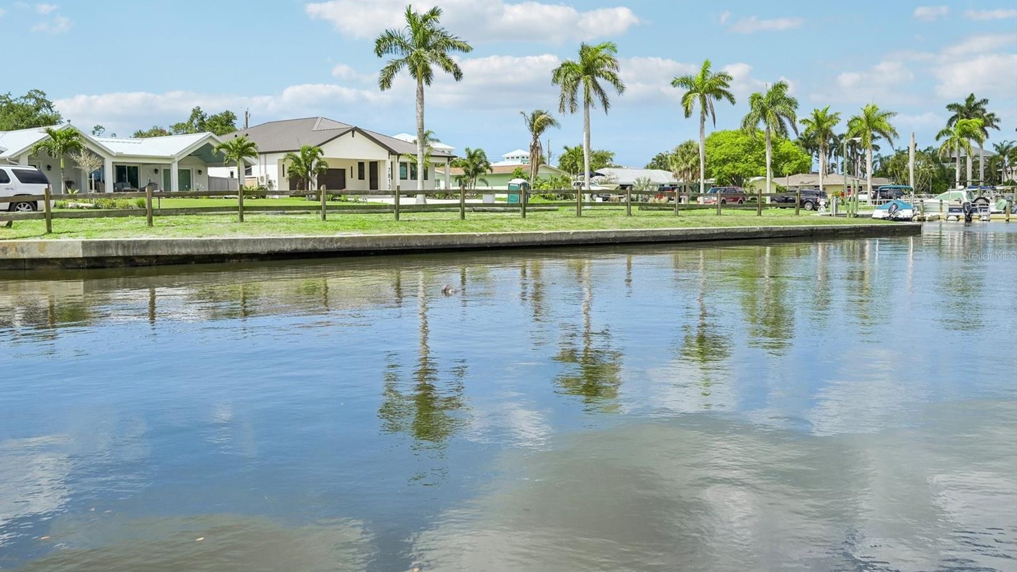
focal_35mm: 32
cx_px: 501
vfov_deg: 36.6
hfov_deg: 61.0
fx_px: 863
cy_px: 256
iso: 400
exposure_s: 1/1250
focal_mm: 30
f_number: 8
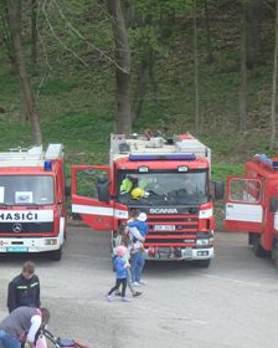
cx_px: -51
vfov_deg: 21.9
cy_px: 211
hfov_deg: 16.9
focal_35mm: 87
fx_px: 895
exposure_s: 1/125
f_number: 5.1
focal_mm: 6.9
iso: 125
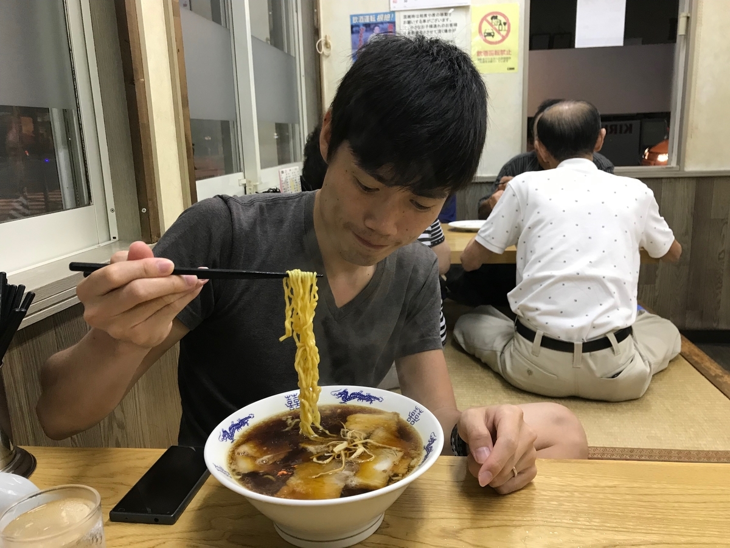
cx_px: 365
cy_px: 274
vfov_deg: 49.7
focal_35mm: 28
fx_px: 590
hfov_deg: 63.4
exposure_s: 1/17
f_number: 1.8
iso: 40
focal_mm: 3.99
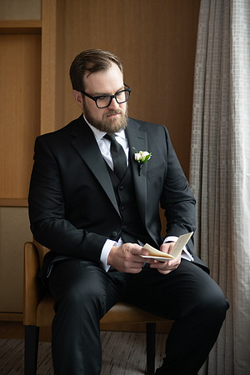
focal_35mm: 55
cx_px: 125
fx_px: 573
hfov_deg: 24.6
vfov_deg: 36.2
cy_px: 188
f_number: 2.8
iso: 1250
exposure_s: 1/100
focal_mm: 55
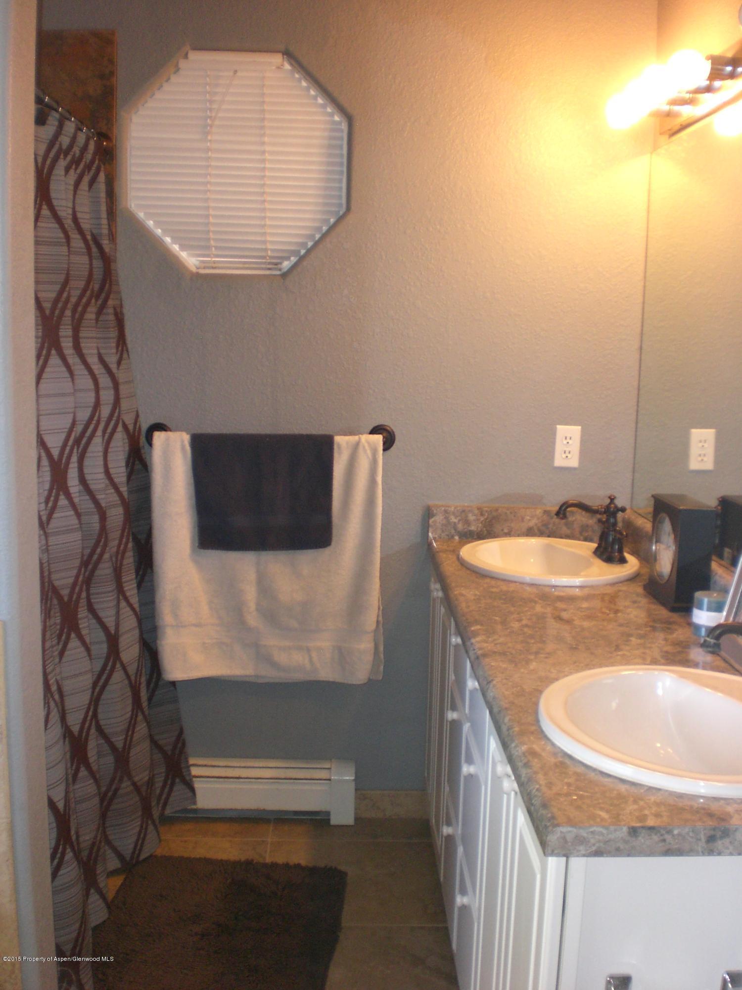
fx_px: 1086
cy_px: 495
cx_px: 371
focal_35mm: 38
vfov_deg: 49.0
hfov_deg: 37.7
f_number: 3.1
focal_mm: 6.3
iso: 200
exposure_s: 1/100
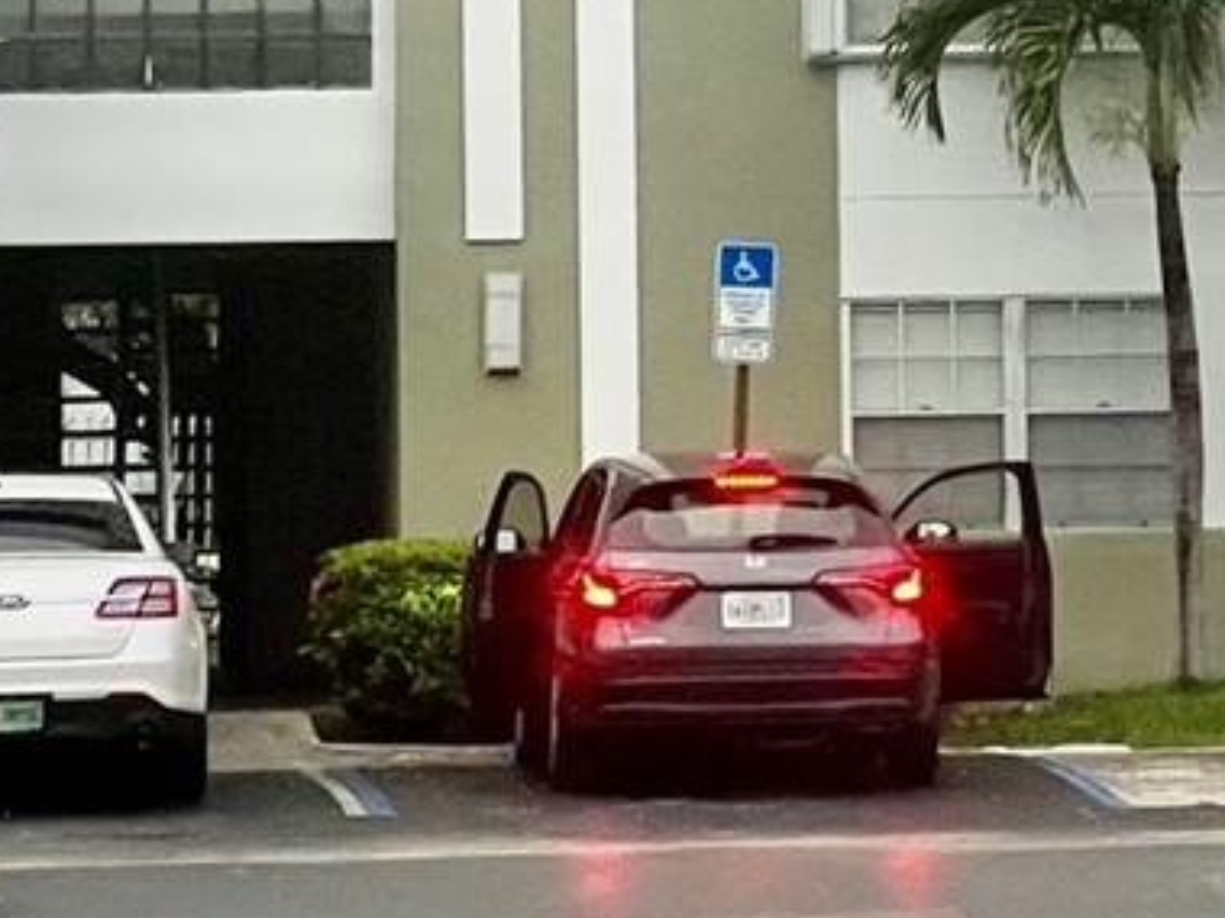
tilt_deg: +5.0
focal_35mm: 325
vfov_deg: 4.5
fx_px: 11498
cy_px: -669
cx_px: 1147
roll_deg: +1.2
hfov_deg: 6.1
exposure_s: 1/99
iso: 64
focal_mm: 9
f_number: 2.8
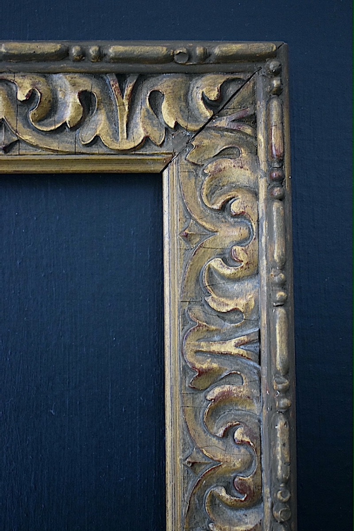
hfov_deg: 26.5
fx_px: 752
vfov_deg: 38.9
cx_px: 177
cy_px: 266
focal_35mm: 51
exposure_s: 1/60
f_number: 4.5
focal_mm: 34
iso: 3200
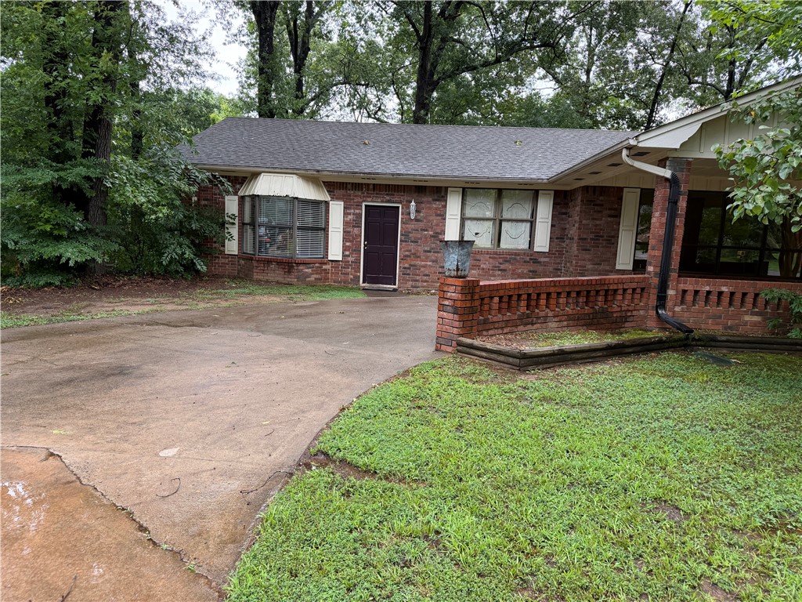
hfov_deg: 71.6
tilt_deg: -7.5
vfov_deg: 56.8
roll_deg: -3.4
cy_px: 301
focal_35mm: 24
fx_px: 556
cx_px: 401
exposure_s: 1/575
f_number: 1.78
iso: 100
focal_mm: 6.76
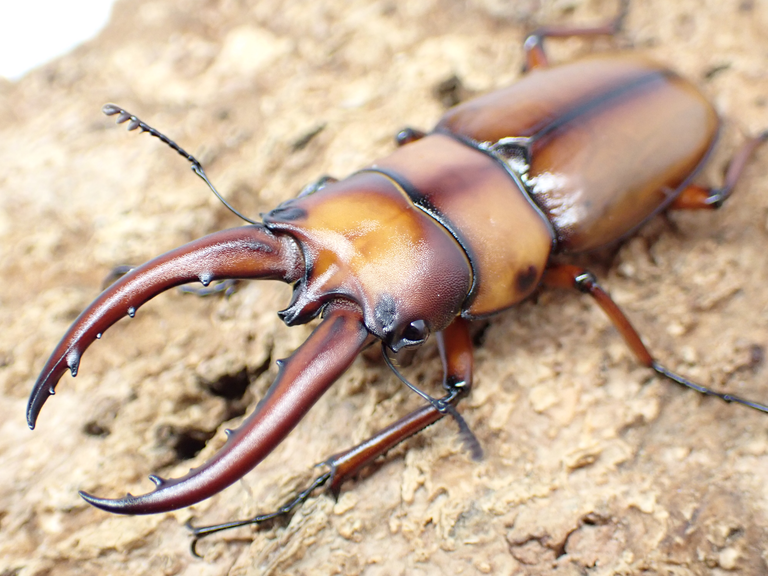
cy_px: 288
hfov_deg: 35.5
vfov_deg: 27.0
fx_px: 1198
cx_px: 384
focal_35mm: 54
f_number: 3.3
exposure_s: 1/100
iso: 800
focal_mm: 9.65
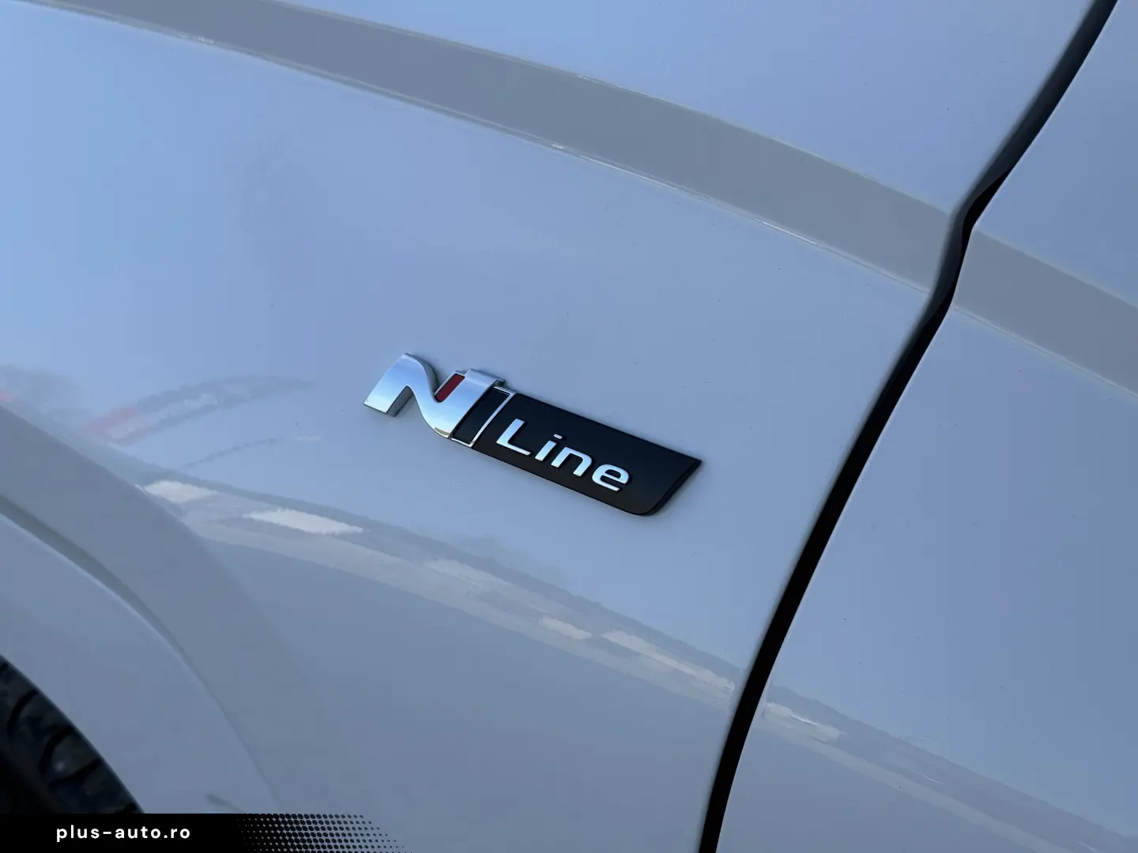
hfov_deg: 39.7
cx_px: 569
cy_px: 426
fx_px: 1578
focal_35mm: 48
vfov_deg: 30.3
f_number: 1.78
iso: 64
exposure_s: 1/1931
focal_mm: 6.76
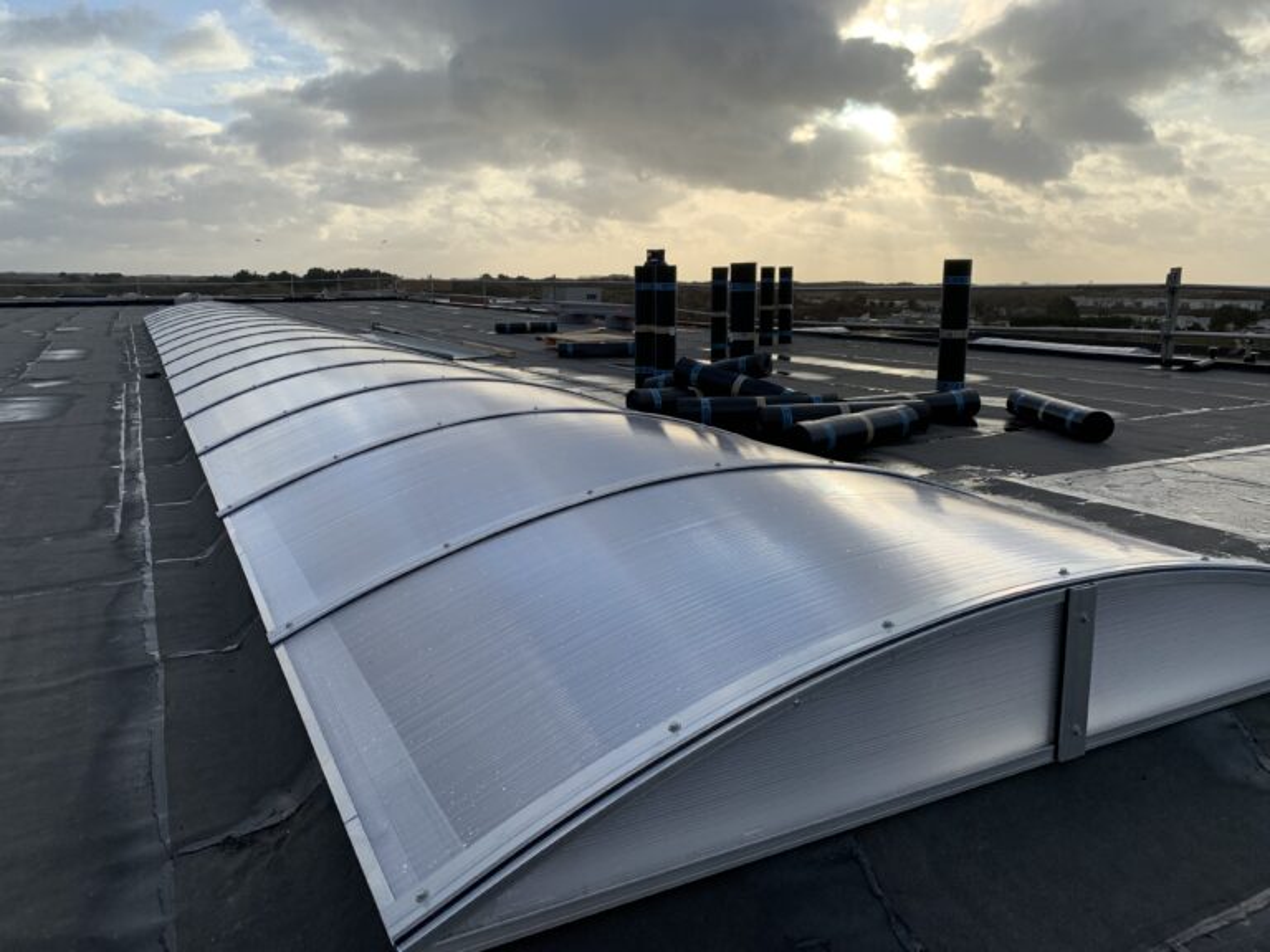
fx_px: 954
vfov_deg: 53.1
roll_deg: -0.9
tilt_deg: -10.8
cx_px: 635
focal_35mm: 26
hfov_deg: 67.3
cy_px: 476
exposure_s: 1/2033
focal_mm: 4.25
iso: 25
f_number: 1.8
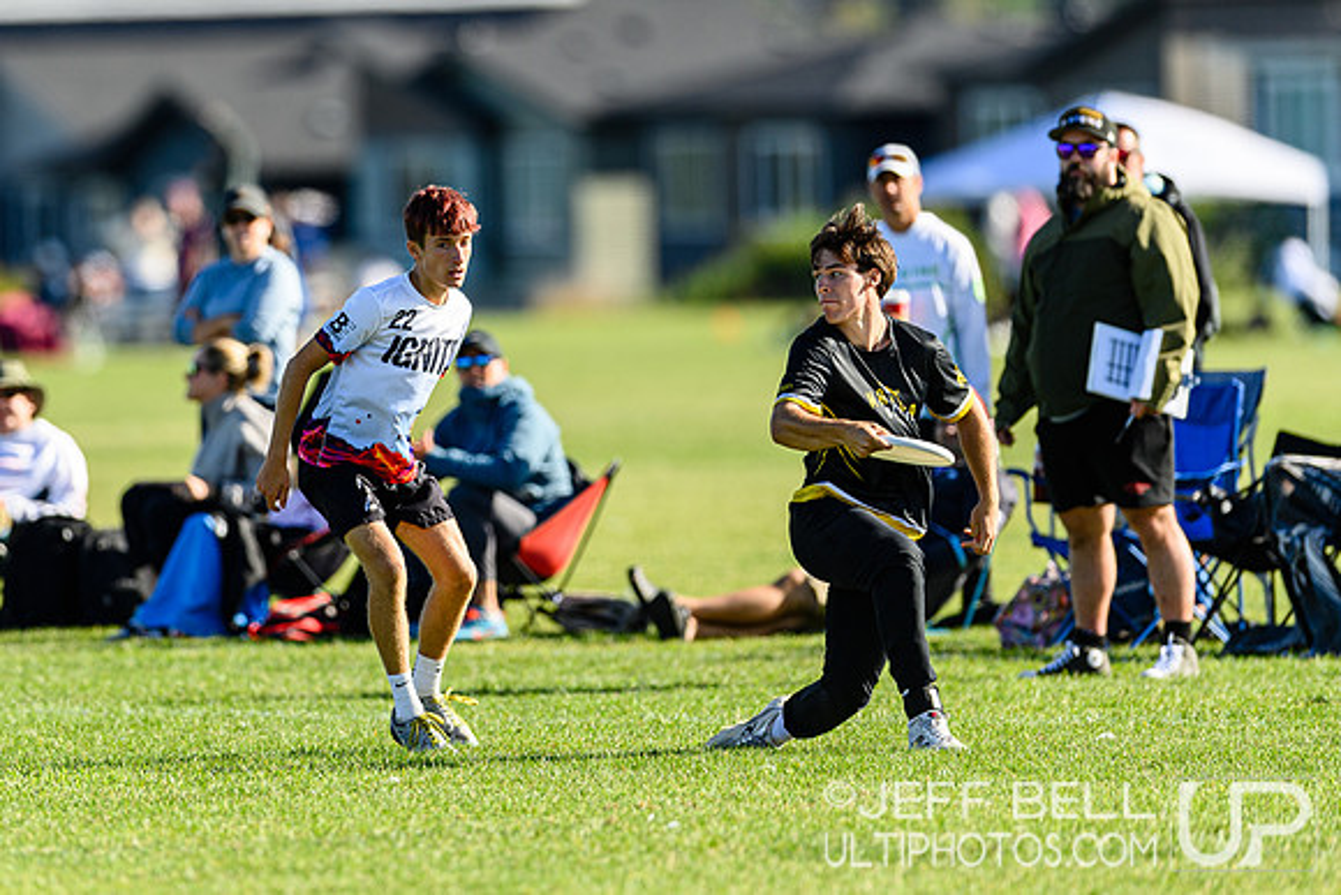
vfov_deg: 2.3
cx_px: 442
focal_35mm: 587
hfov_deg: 3.5
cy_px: 385
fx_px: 21866
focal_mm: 400
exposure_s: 1/1250
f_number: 3.2
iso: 100
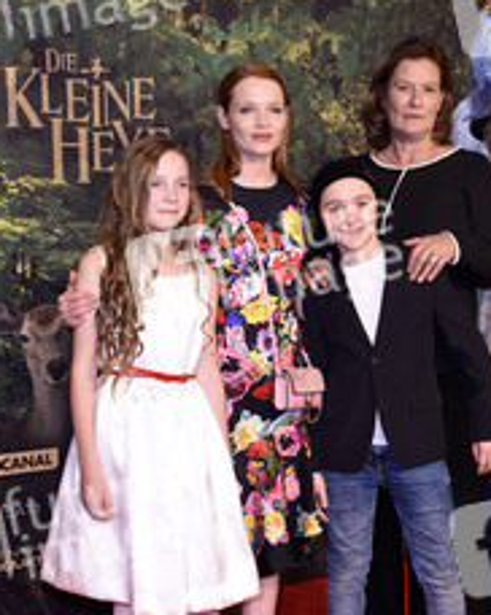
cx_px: 343
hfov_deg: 20.6
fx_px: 1346
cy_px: 399
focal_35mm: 74
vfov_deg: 25.6
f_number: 6.3
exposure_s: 1/60
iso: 400
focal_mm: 30
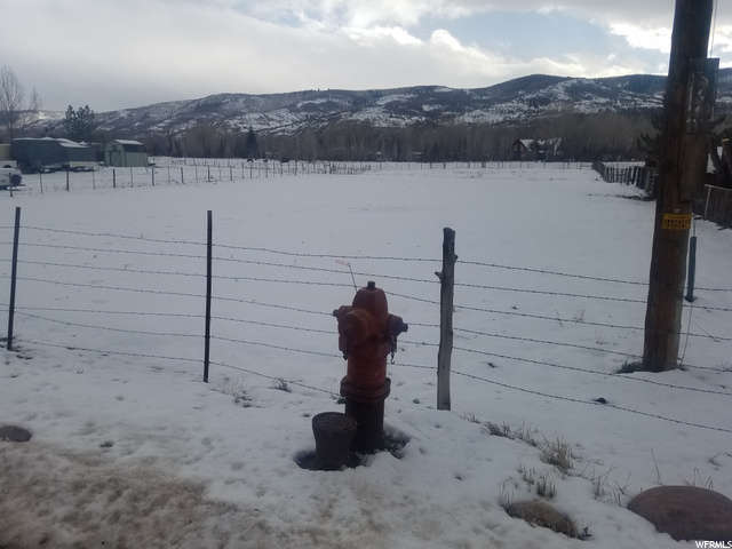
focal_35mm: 26
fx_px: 550
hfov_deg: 67.3
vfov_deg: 53.1
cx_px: 366
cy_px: 274
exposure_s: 1/2152
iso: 50
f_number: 1.7
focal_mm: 4.2
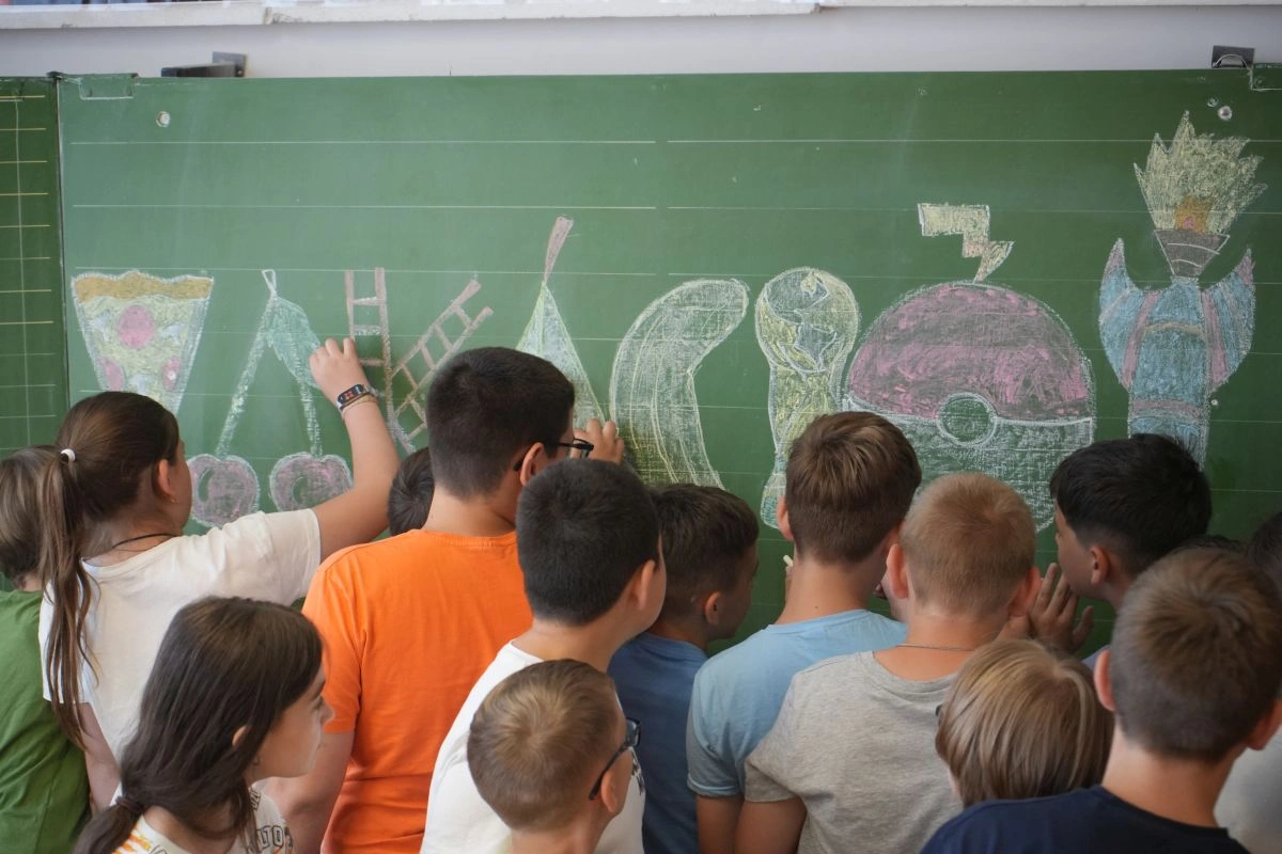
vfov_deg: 19.5
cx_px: 641
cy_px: 427
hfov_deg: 28.8
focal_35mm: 70
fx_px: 2493
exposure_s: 1/160
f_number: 5.6
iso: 2500
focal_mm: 70
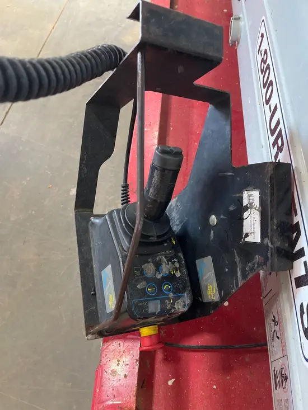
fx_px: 308
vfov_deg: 67.3
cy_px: 205
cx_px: 154
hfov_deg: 53.1
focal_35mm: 26
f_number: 1.6
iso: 320
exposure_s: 1/60
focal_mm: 5.1
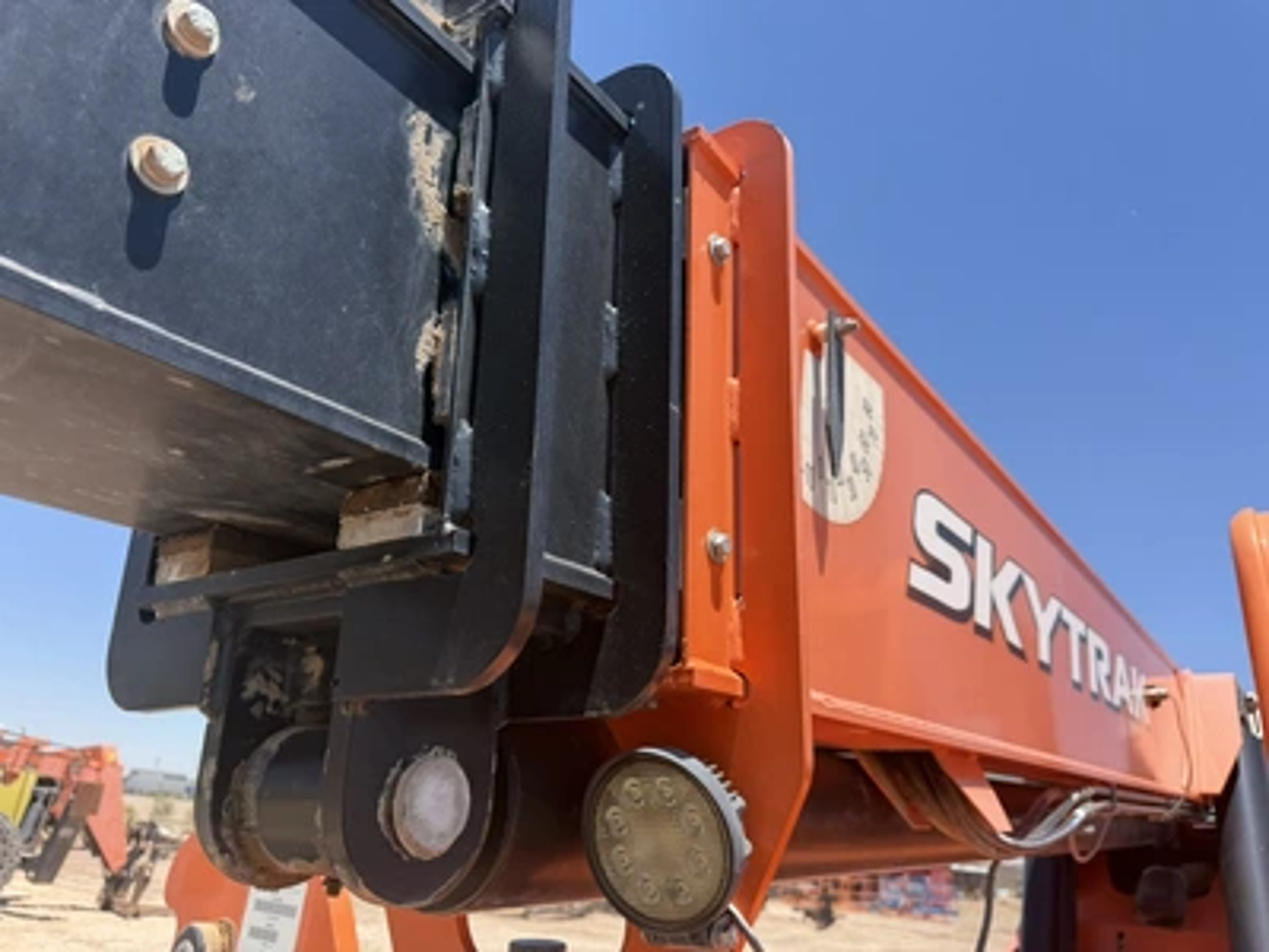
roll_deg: -4.7
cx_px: 634
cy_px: 476
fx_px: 880
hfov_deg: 71.6
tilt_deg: +21.2
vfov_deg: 56.8
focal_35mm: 24
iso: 80
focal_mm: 6.76
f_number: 1.78
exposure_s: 1/2907
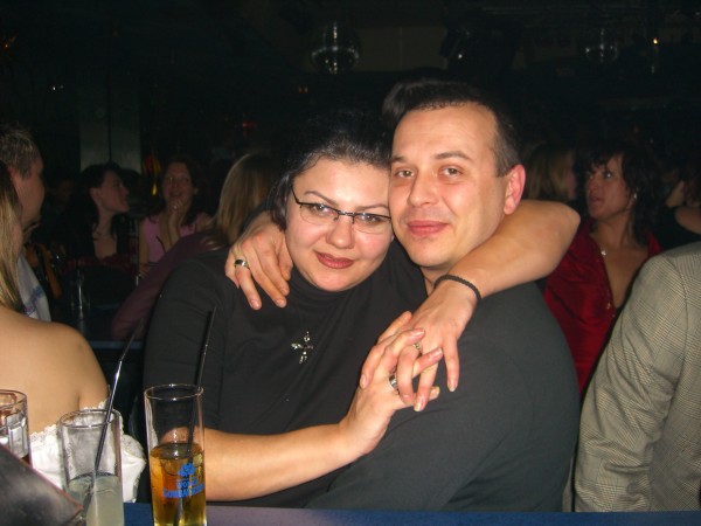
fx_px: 770
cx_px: 350
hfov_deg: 49.0
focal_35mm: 38
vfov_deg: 37.7
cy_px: 263
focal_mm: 7.9
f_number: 2.8
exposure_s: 1/60
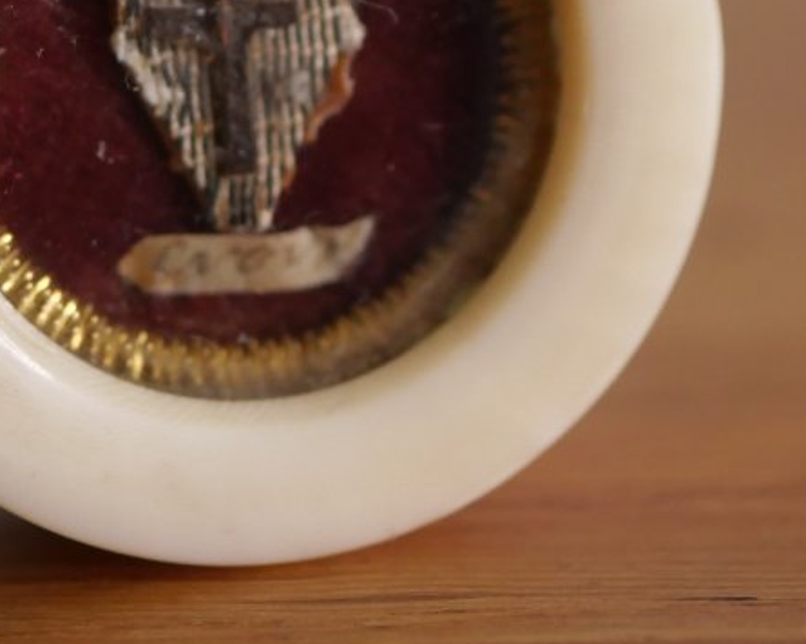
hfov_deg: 12.2
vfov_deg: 9.7
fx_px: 3769
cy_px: 96
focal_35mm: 158
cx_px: 308
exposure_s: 1/60
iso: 1000
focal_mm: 30
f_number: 2.8
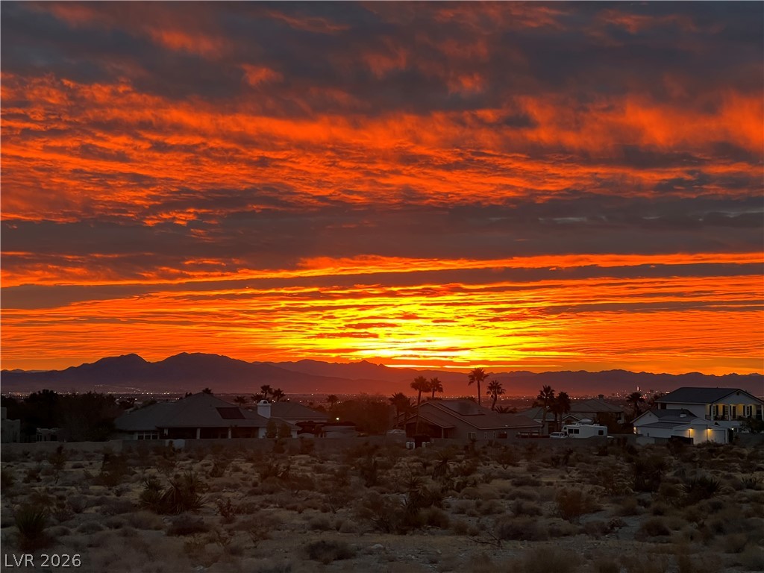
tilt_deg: +2.9
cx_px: 382
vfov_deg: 19.1
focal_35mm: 77
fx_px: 1699
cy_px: 286
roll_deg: -0.3
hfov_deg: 25.3
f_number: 2.8
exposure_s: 1/79
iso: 200
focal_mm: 9
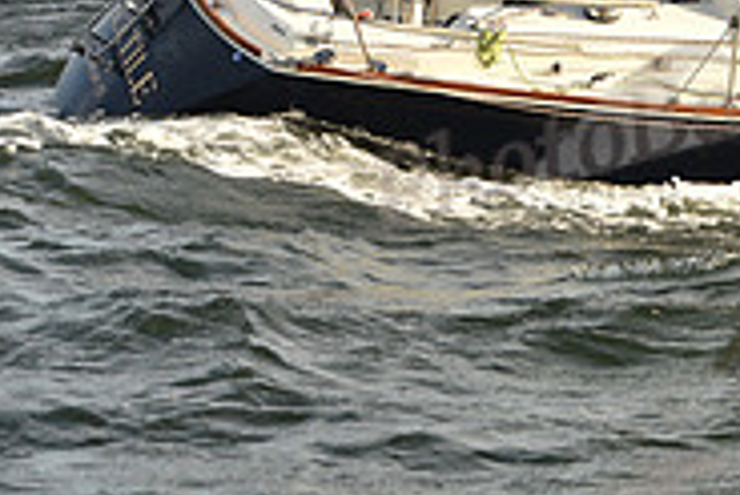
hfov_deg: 9.0
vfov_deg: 6.2
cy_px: -139
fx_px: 4546
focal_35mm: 221
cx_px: 1150
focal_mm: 70
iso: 250
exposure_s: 1/800
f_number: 5.6
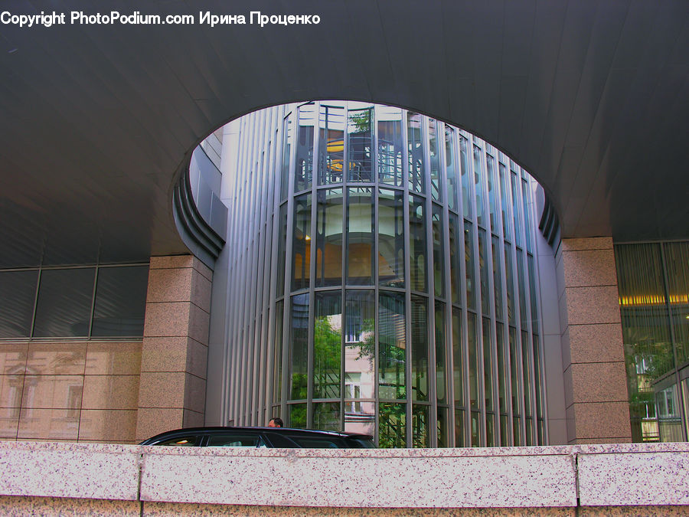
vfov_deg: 40.7
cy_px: 258
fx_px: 697
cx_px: 344
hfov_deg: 52.6
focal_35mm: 35
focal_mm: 8.9
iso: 50
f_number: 3.2
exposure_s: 1/52.6
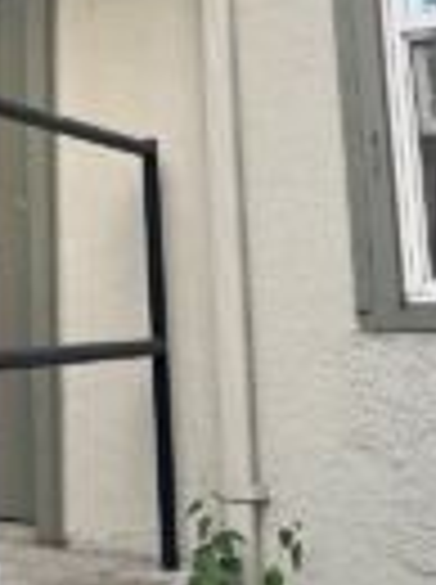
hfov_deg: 18.8
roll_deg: -1.2
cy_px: -22
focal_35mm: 74
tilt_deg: +15.6
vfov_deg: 24.9
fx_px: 1247
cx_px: -81
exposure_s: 1/141
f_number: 1.78
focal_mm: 6.86
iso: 64
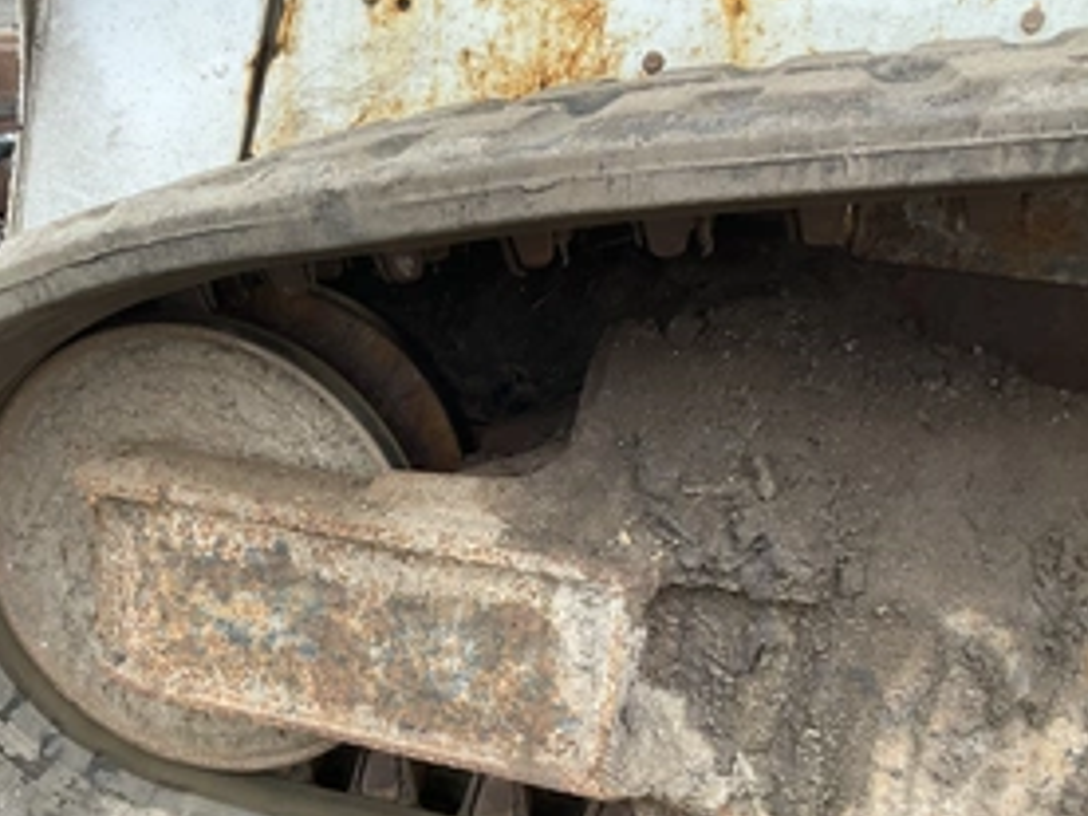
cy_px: 512
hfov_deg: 44.2
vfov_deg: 34.2
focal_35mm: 42
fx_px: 1320
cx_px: 371
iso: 32
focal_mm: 3
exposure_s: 1/122
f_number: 1.8
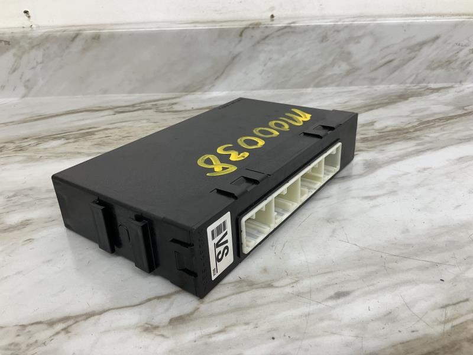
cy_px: 178
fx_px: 396
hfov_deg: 61.7
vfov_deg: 48.2
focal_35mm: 29
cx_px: 236
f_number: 1.8
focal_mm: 3
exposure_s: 1/60
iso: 40
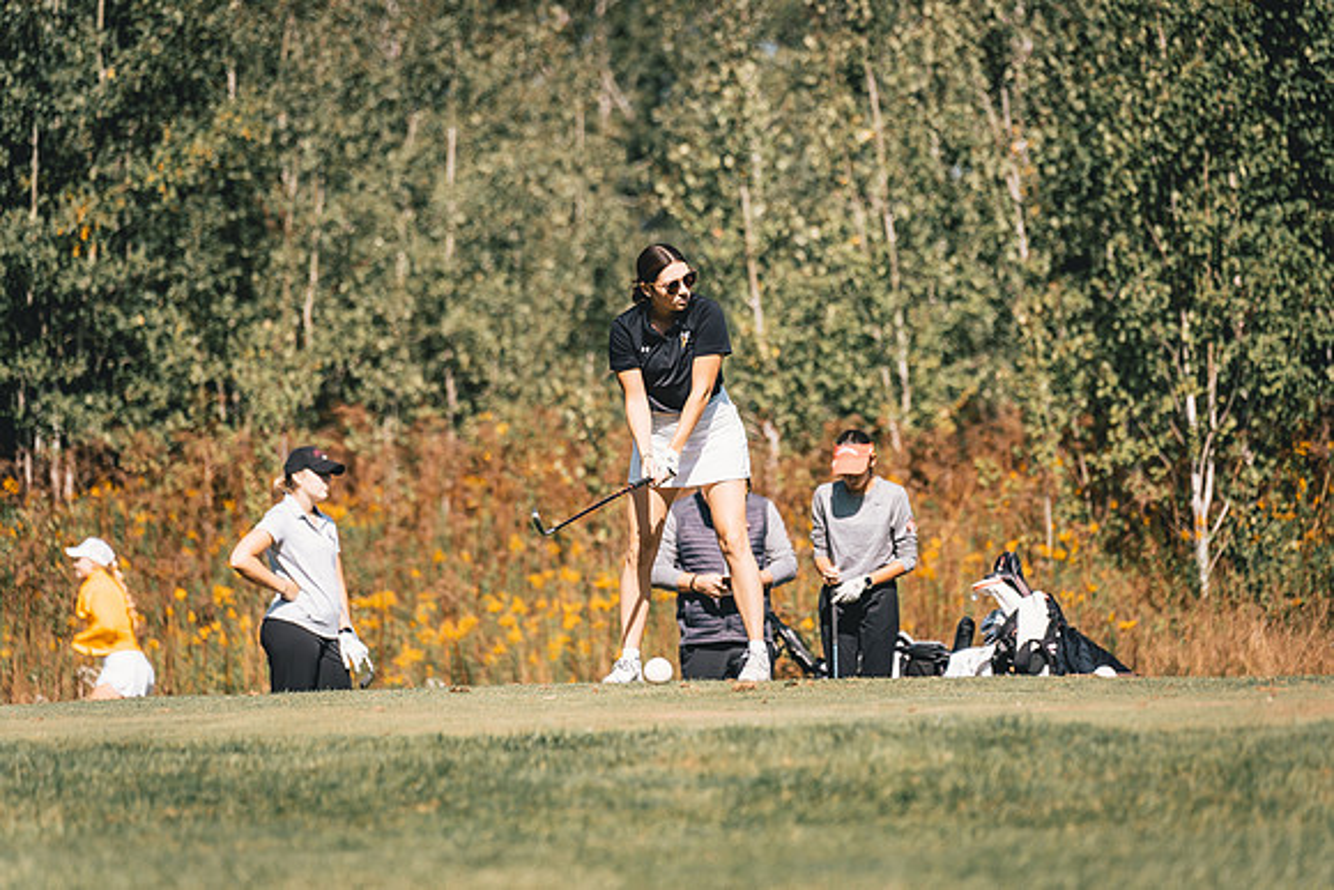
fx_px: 6796
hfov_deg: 11.2
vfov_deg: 7.5
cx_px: 710
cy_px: 456
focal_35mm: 183
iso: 200
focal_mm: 150
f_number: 2.8
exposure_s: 1/4000
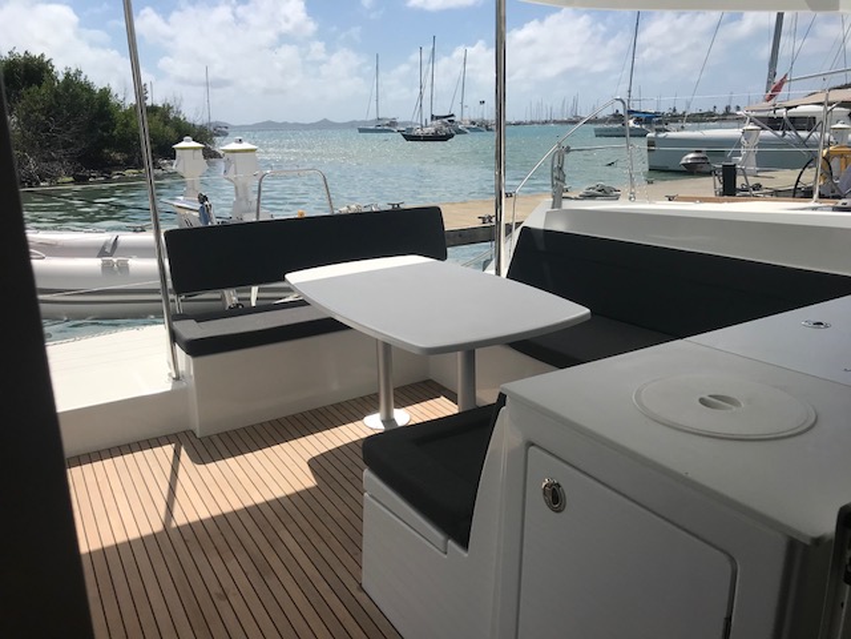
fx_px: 688
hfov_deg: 63.4
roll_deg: +1.9
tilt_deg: -14.6
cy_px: 320
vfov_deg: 49.7
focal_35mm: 28
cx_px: 426
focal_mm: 3.99
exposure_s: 1/4808
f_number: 1.8
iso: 20
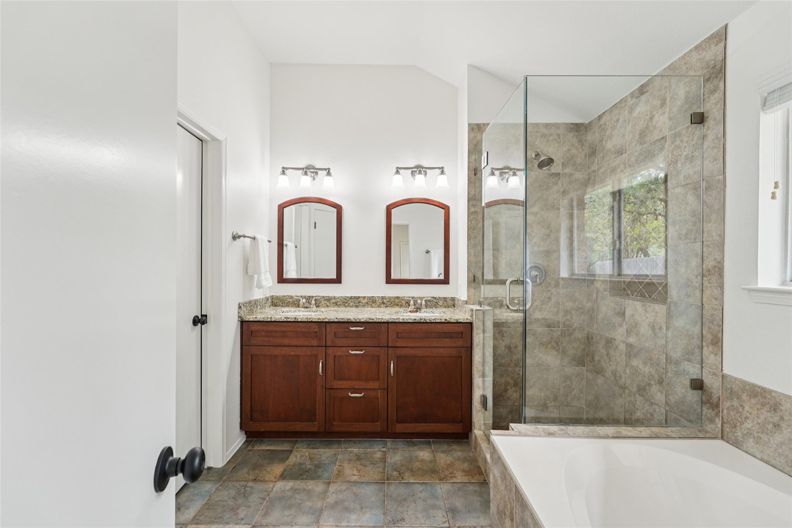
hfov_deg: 104.3
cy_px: 264
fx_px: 308
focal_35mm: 14
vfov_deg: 81.2
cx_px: 396
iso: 400
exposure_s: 1/20
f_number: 8
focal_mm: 14
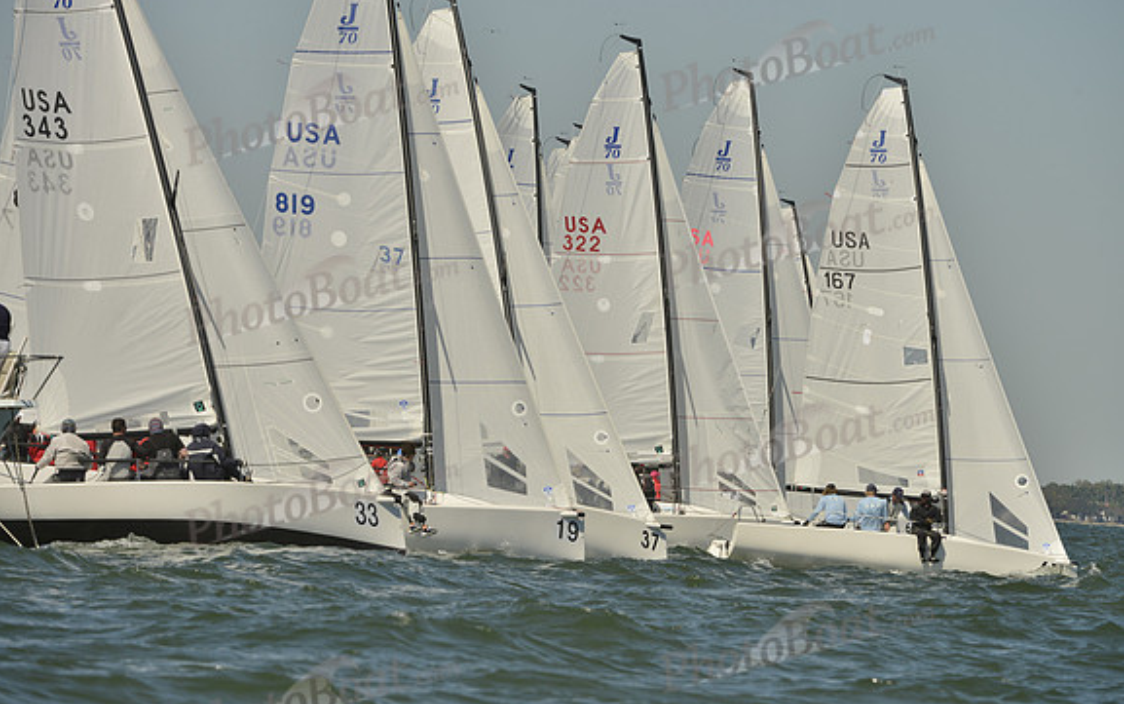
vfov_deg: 3.9
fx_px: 10357
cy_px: 370
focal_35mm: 338
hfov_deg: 6.2
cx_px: 561
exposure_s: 1/1250
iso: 280
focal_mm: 330
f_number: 10
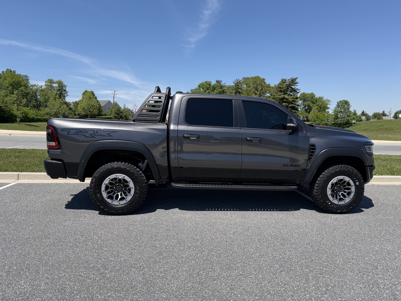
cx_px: 200
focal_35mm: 24
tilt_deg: -4.4
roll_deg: -0.6
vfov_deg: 56.8
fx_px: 278
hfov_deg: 71.6
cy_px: 150
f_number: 1.78
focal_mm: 6.76
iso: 80
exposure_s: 1/4405
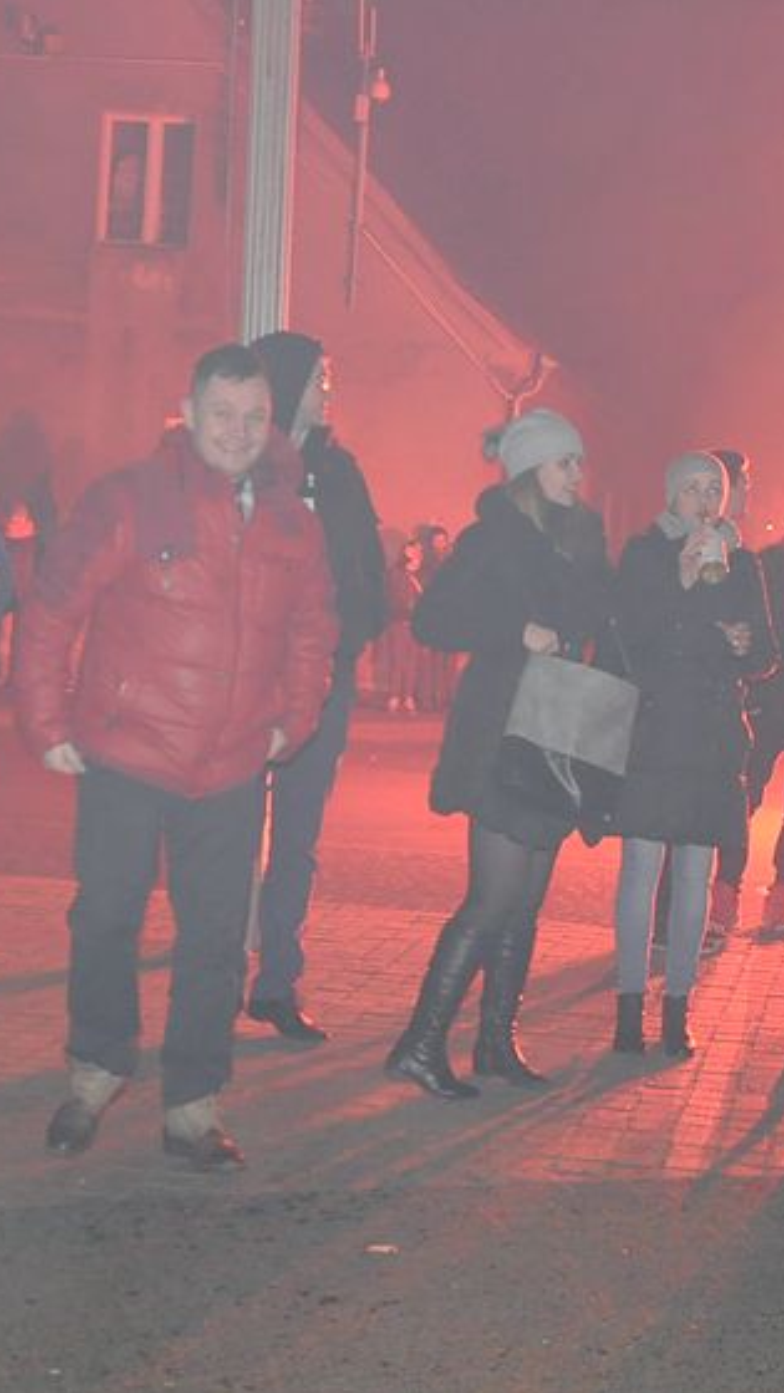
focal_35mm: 62
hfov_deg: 19.4
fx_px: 2291
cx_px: 505
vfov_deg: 33.8
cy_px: 698
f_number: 4
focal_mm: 26
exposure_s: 1/80
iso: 1600
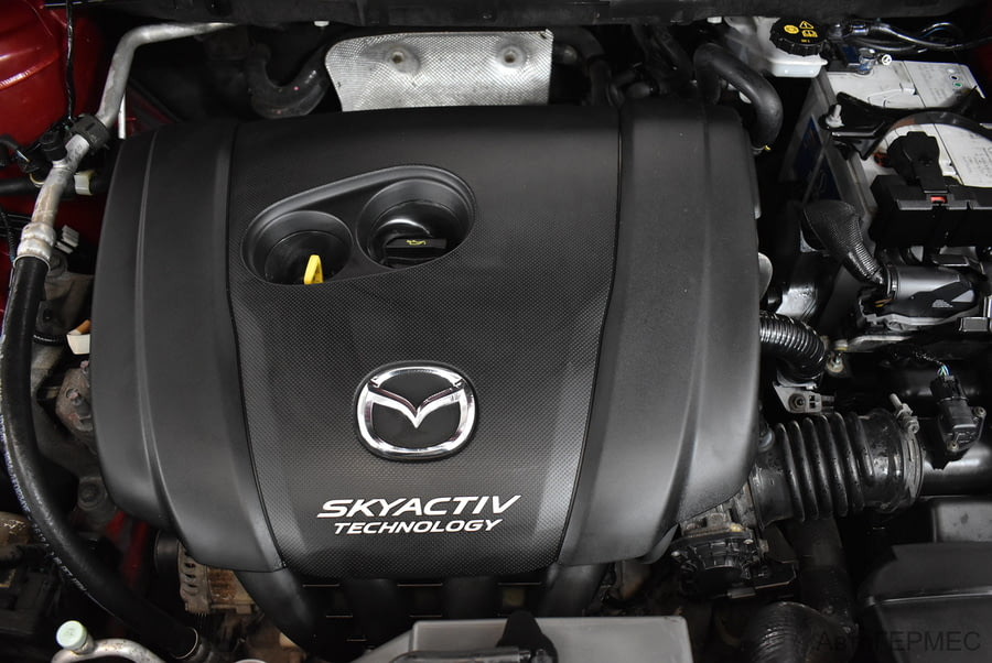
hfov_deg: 61.9
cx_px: 496
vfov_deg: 43.7
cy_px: 332
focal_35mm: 30
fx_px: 827
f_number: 3.5
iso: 2200
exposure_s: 1/30
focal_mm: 20
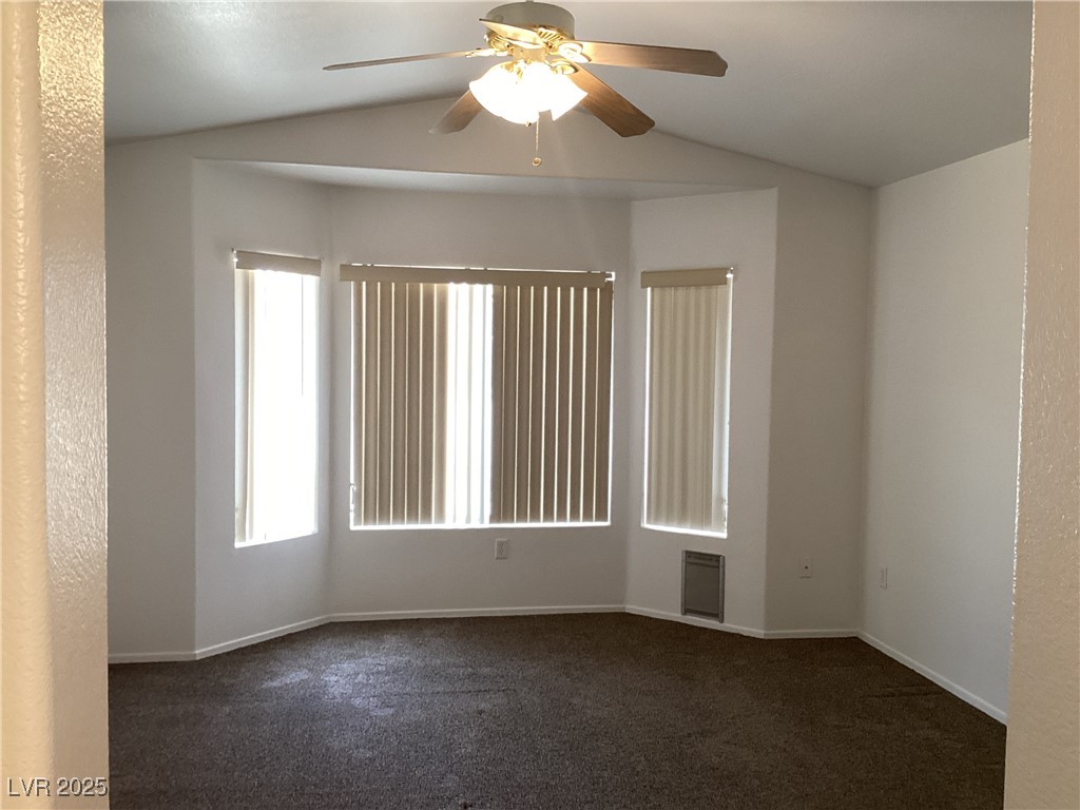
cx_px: 540
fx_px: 967
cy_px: 405
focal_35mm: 31
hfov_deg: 58.4
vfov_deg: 45.4
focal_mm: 3.3
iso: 160
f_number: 2.4
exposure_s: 1/60
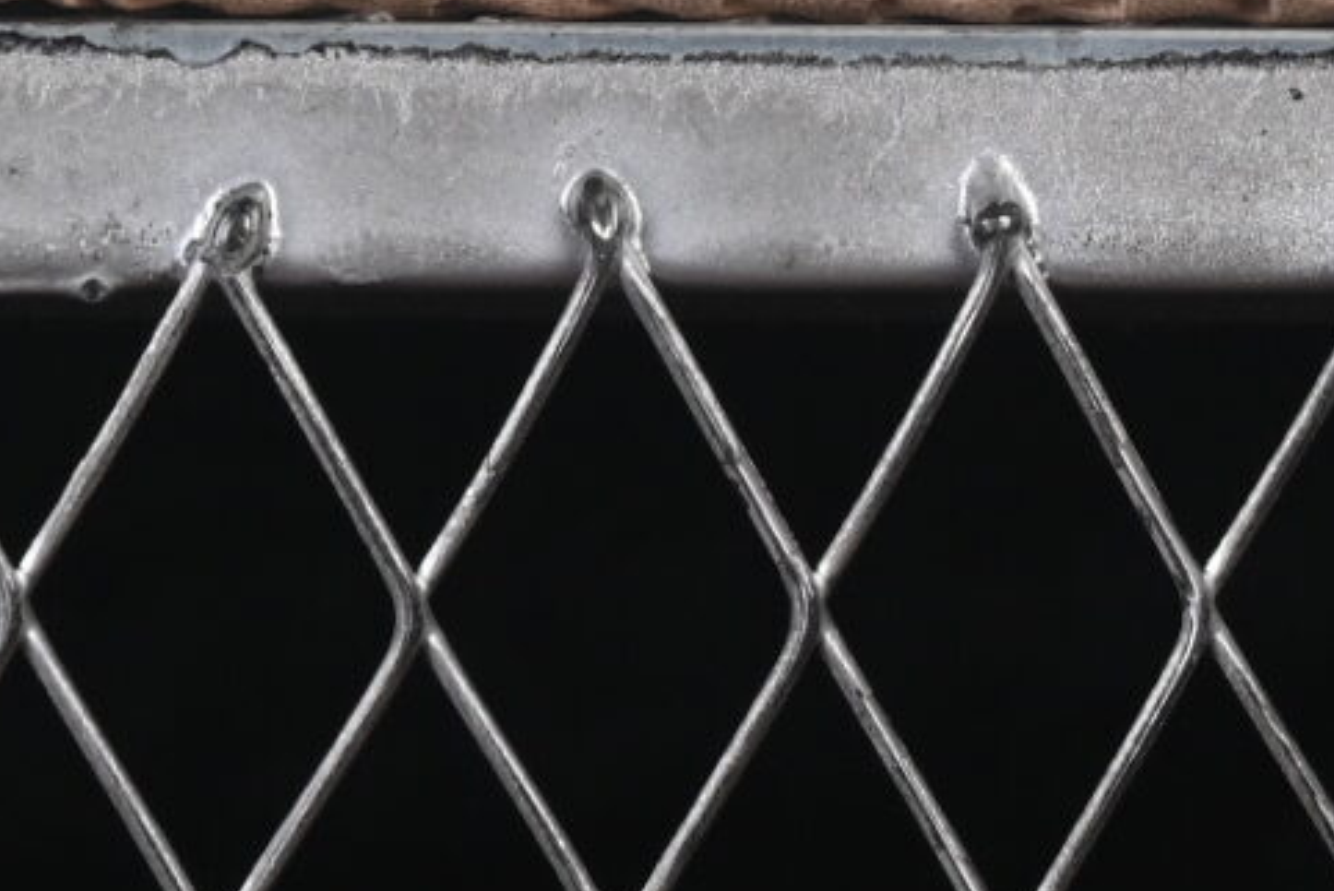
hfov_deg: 5.2
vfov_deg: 3.4
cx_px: 462
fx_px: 14756
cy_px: -1446
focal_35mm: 398
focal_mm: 50
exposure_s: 1/80
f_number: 8
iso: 160
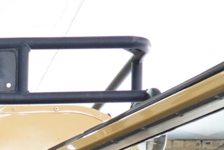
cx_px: -127
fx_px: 878
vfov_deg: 8.4
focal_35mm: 141
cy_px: 435
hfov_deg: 13.6
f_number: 2.8
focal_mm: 9
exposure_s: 1/30
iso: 640
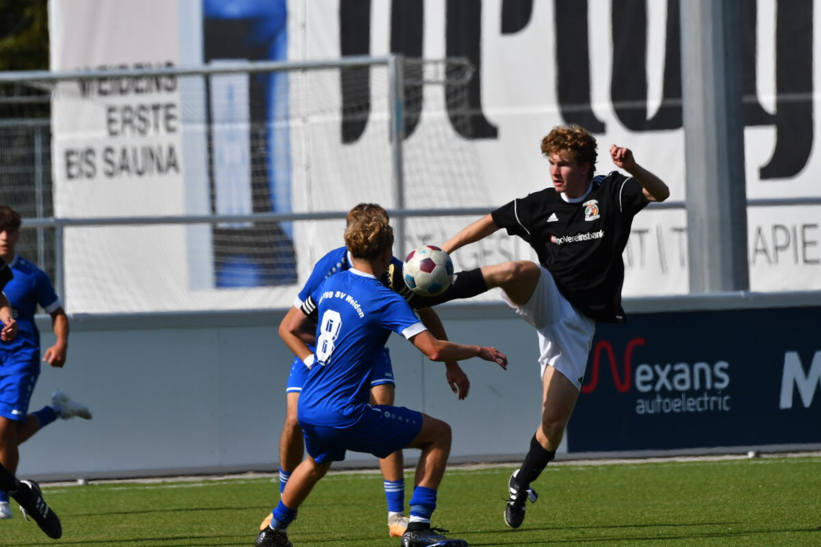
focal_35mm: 600
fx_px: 13682
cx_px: 410
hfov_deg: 3.4
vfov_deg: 2.3
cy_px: 274
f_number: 8
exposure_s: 1/2000
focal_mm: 400
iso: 400
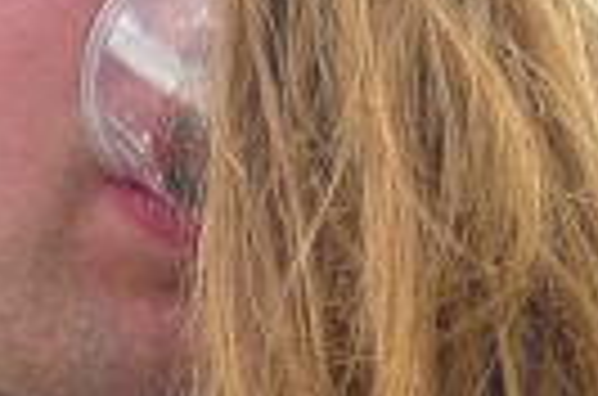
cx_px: -81
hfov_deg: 7.6
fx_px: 4474
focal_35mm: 270
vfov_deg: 5.0
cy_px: 675
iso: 100
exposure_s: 1/200
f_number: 3.4
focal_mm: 7
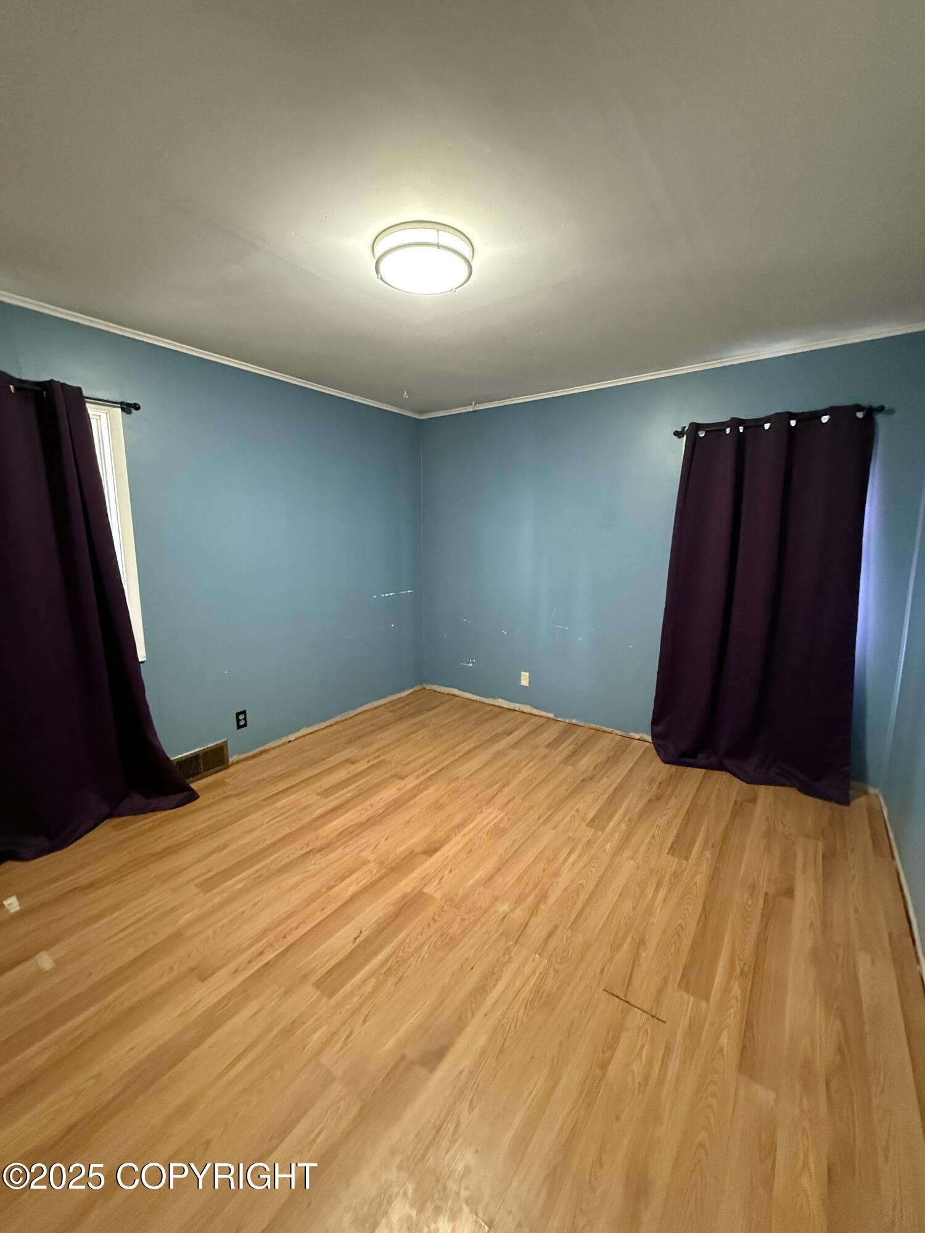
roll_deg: -0.1
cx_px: 462
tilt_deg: -9.2
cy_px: 616
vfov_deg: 102.1
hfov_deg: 85.7
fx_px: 499
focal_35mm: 14
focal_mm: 2.22
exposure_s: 1/60
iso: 800
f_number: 2.2
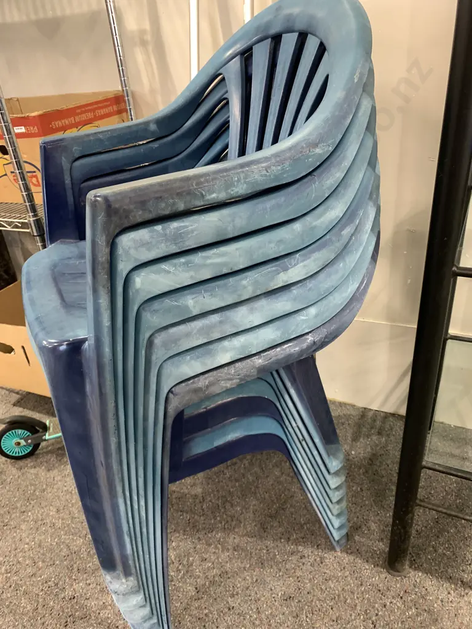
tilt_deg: -28.9
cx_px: 236
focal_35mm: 26
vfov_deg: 67.3
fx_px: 473
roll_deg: +6.5
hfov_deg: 53.1
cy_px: 314
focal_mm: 4.25
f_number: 1.8
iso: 320
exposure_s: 1/50
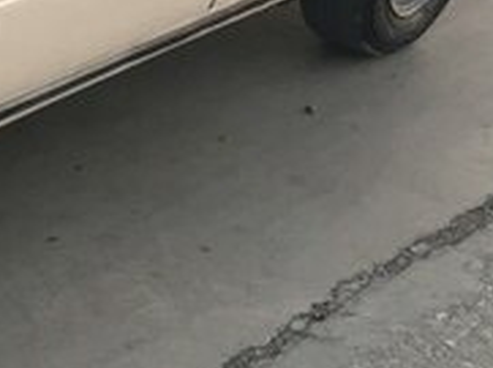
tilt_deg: -25.4
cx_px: -278
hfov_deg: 16.6
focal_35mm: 106
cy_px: -4
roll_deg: -5.7
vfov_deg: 13.7
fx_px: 1507
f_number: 2.2
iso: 25
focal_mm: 4.15
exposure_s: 1/33
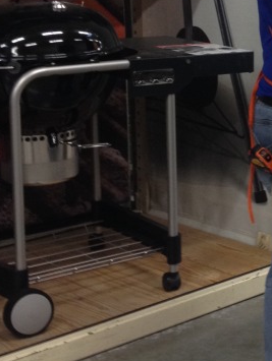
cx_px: 395
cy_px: 87
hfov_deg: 13.4
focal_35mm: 105
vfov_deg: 18.6
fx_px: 1098
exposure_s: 1/20
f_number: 2.4
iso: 100
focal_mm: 4.28
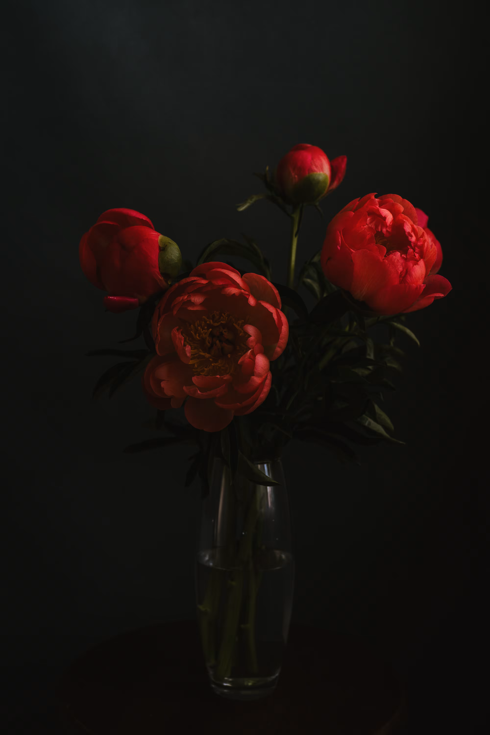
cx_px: 245
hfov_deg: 33.4
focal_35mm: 40
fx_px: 817
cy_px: 368
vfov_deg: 48.5
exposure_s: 1/100
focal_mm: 40
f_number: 5.6
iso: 640
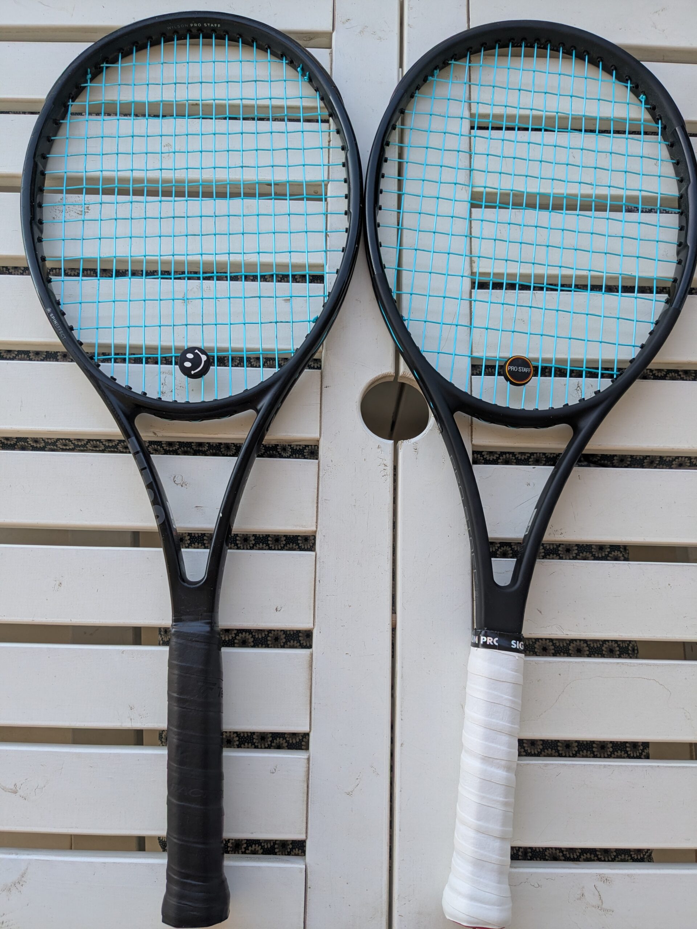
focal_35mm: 27
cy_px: 464
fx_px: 725
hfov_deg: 51.4
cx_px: 348
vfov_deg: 65.3
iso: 55
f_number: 1.73
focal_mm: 4.38
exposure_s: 1/360
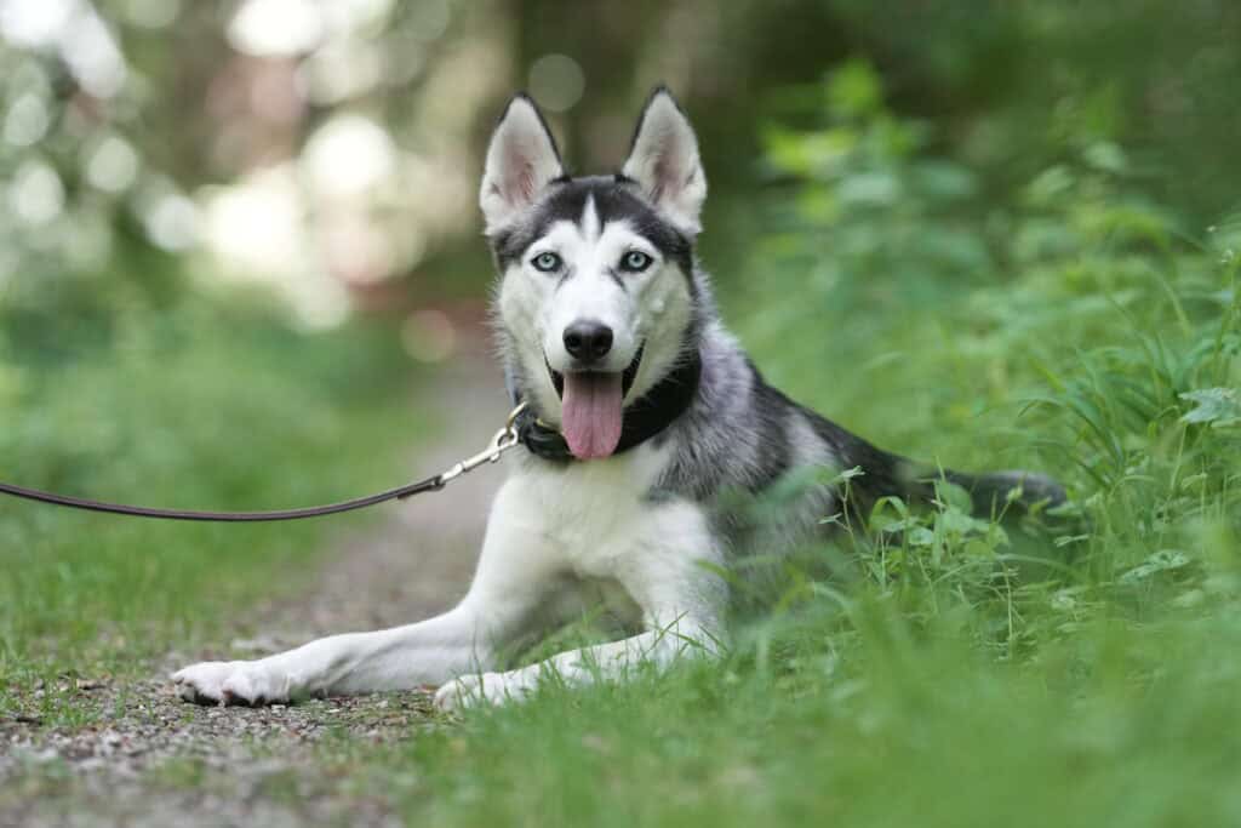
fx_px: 5171
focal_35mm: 150
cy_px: 414
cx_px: 620
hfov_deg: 13.7
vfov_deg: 9.2
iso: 1250
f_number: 3.2
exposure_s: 1/320
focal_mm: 150
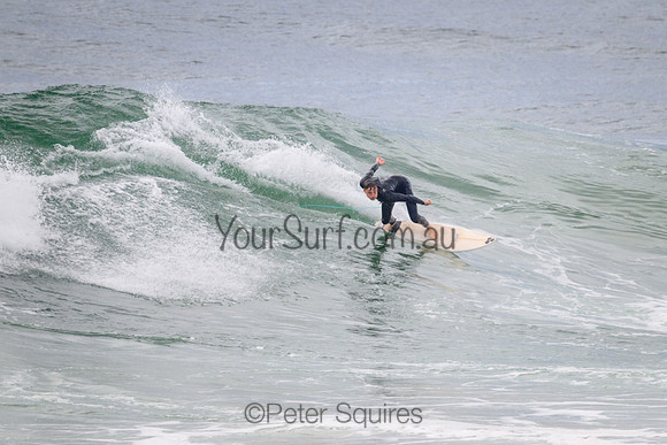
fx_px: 18108
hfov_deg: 2.1
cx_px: 407
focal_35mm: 977
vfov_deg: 1.4
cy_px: 193
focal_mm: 800
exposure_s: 1/2000
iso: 1250
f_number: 11
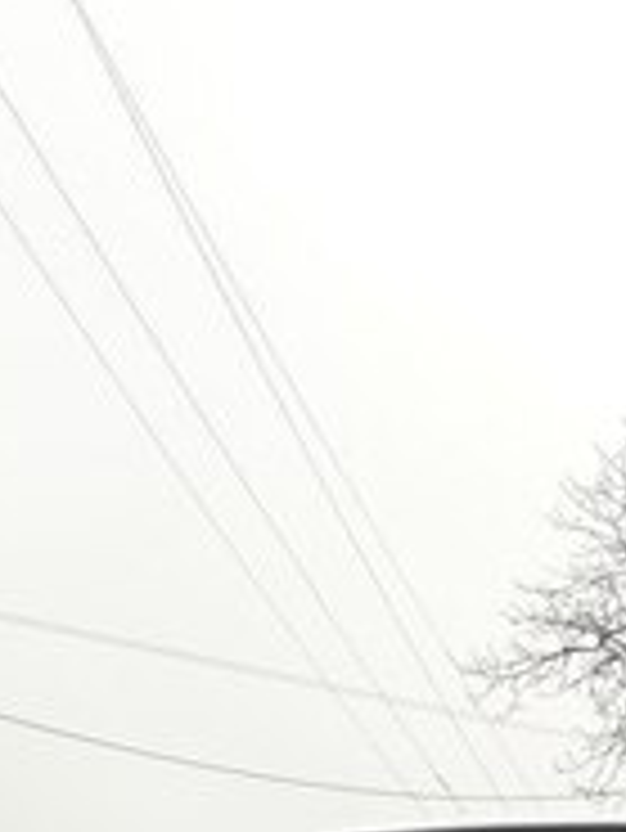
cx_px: 676
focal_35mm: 75
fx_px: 1806
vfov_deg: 23.0
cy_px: 1088
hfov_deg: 18.9
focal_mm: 3.7
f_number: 1.9
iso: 40
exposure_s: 1/271
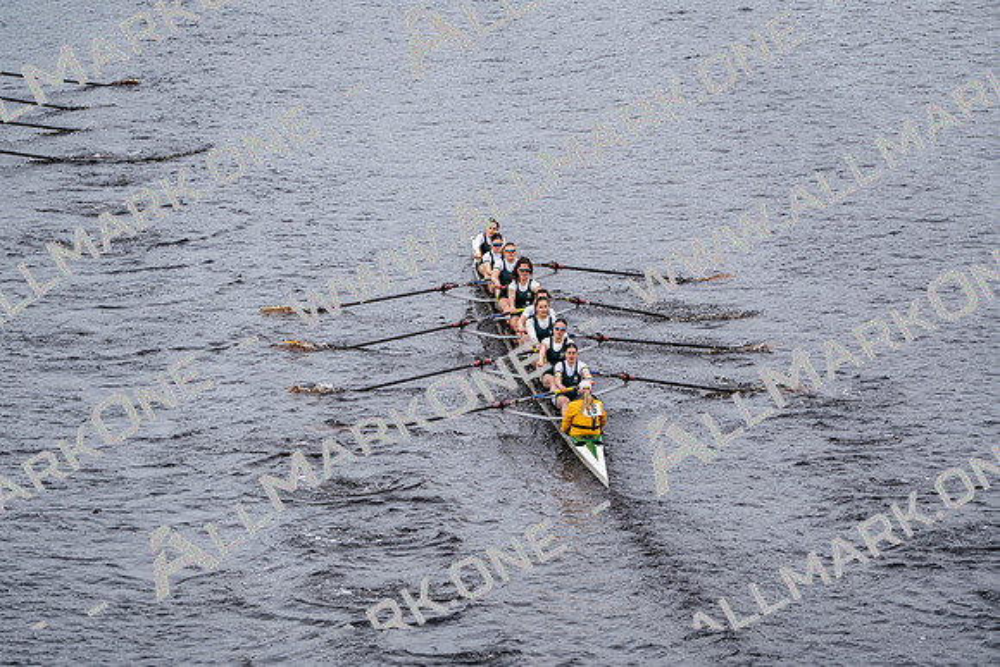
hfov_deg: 10.3
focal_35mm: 200
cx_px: 500
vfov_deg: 6.9
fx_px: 5557
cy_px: 334
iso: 200
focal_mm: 200
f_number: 2.8
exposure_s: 1/2000
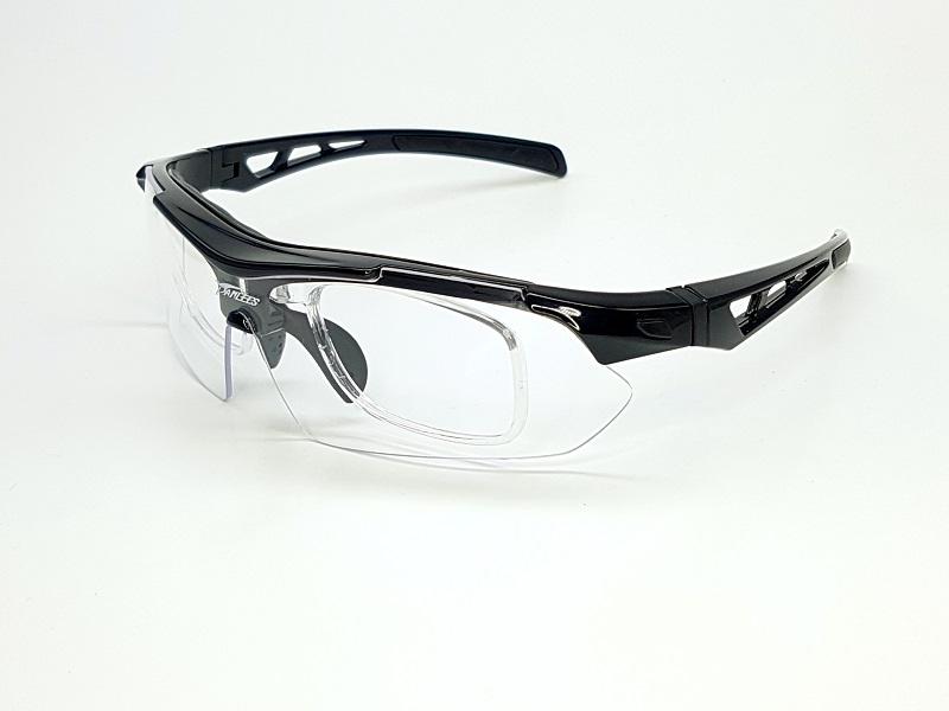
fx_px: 713
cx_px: 474
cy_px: 356
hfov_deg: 67.3
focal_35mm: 26
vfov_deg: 53.1
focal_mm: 4.2
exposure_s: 1/198
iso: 50
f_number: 1.7
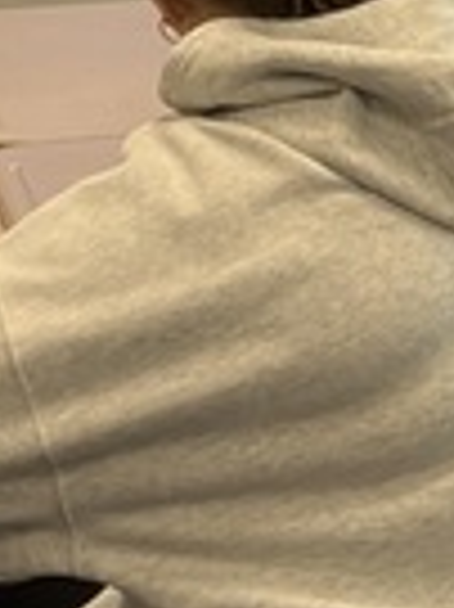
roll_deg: +0.5
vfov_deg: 9.2
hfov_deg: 7.4
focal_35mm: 197
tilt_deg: +1.1
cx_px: 706
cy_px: -725
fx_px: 3450
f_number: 1.5
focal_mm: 5.7
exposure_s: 1/120
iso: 100
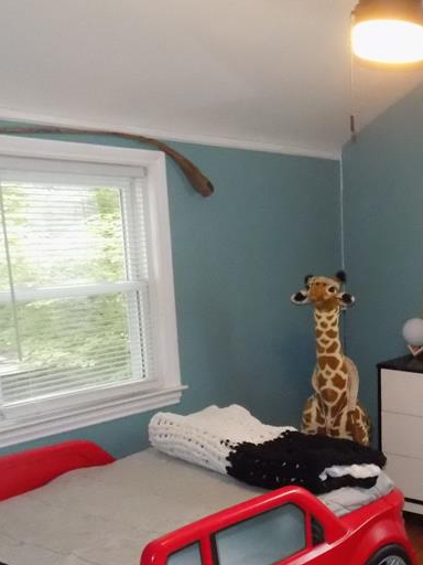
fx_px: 749
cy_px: 390
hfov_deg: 28.0
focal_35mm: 46
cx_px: 492
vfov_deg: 40.6
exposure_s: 1/80
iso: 800
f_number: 3.1
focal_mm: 4
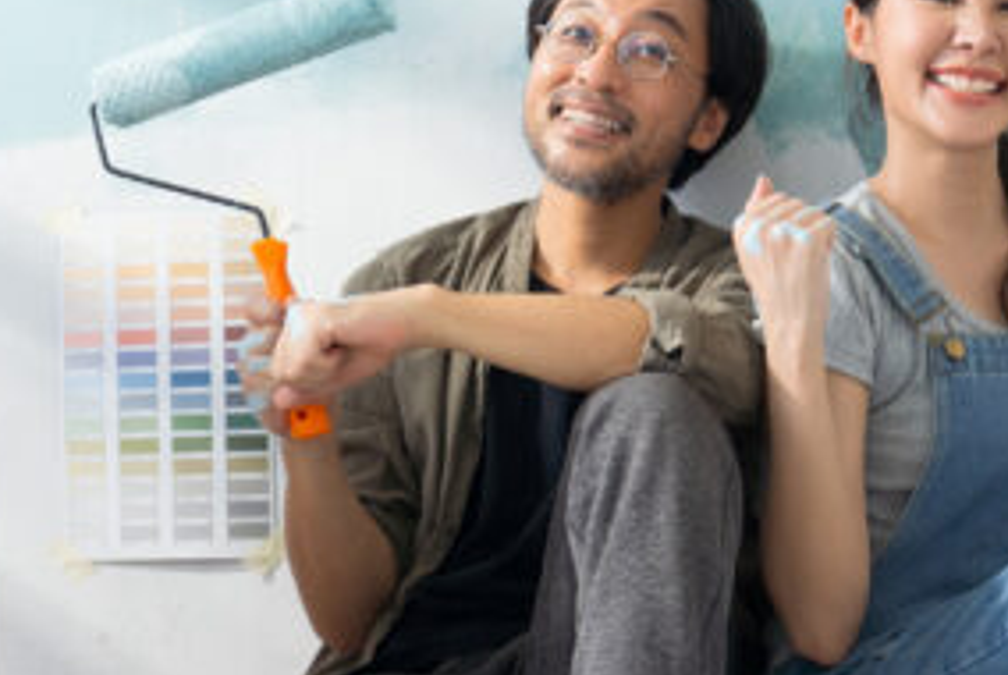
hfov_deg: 18.9
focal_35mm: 108
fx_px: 3027
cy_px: 140
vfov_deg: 12.7
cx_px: 575
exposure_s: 1/200
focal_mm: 30
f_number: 2.8
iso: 160
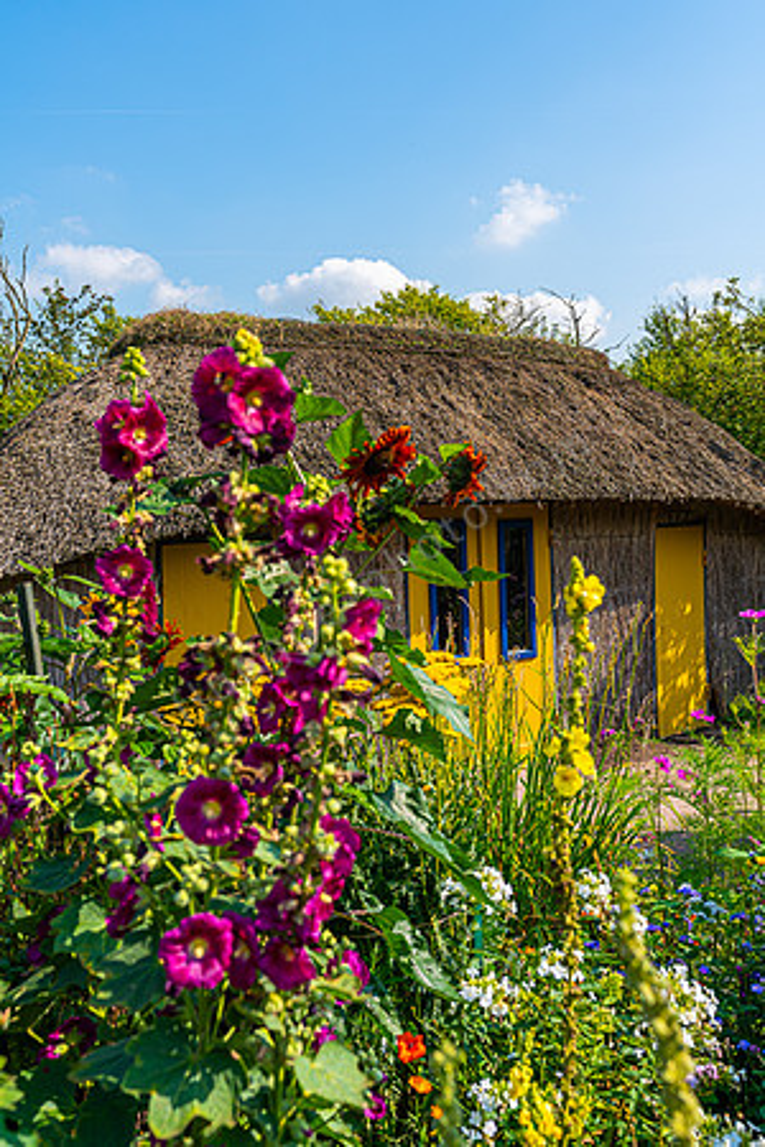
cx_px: 382
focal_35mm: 35
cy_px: 574
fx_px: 1116
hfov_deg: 37.9
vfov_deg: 54.4
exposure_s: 1/400
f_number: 5
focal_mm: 35
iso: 100
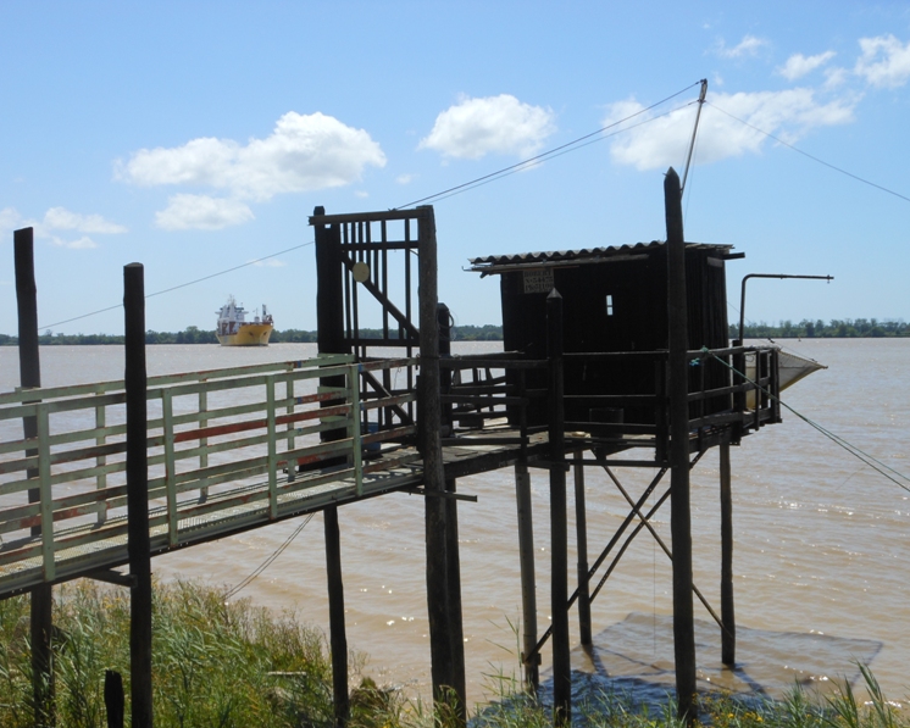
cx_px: 437
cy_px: 363
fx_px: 1212
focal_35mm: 45
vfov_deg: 33.4
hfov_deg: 41.1
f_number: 3.8
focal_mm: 7.7
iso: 80
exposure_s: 1/1250
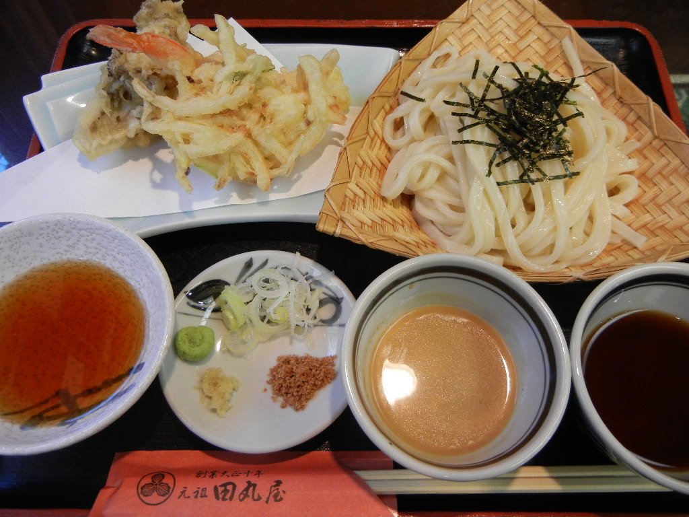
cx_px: 344
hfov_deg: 60.0
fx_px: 597
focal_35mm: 30
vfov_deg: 46.8
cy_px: 258
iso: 332
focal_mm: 5.4
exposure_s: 1/30
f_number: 3.5
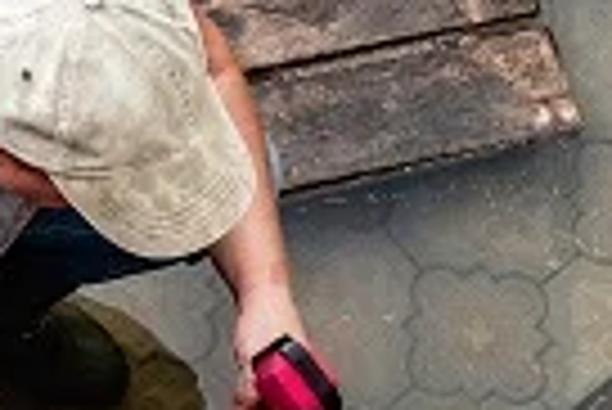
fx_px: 2246
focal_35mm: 132
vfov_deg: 10.3
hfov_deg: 15.4
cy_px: 469
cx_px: 477
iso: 320
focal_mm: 24
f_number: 5
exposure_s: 1/200
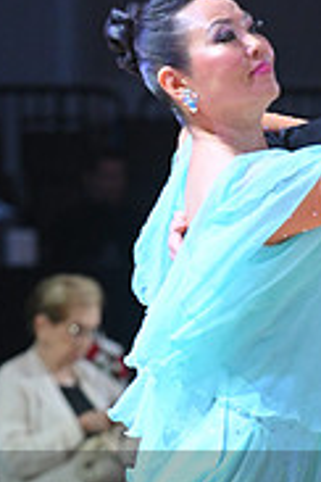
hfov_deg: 2.5
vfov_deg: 3.7
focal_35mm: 556
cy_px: 540
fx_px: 7436
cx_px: 301
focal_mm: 175
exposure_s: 1/250
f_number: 4
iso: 2000
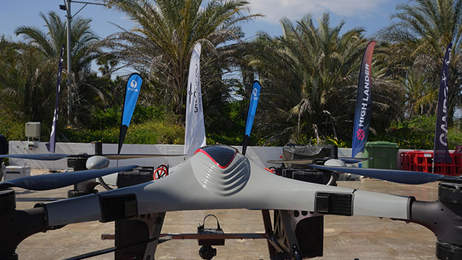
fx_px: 487
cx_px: 231
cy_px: 148
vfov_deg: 29.9
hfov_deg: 50.8
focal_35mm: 40
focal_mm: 37.7
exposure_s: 1/320
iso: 200
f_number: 13
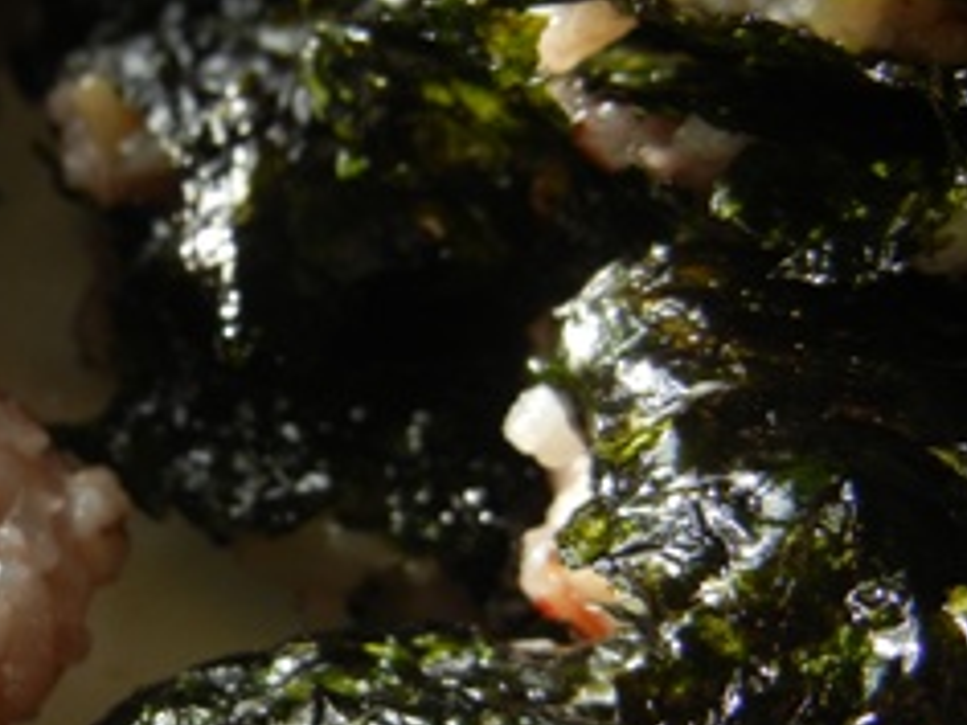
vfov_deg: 22.1
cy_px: 532
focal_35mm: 66
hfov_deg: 28.1
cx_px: 74
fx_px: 1844
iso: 160
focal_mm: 5.4
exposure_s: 1/170
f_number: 3.5
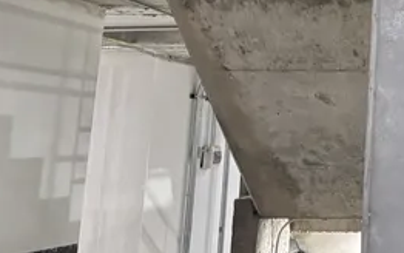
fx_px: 925
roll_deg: -0.3
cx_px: 564
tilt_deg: +13.5
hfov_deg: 21.5
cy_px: -80
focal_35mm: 84
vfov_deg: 14.8
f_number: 1.6
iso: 500
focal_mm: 5.96
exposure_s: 1/42
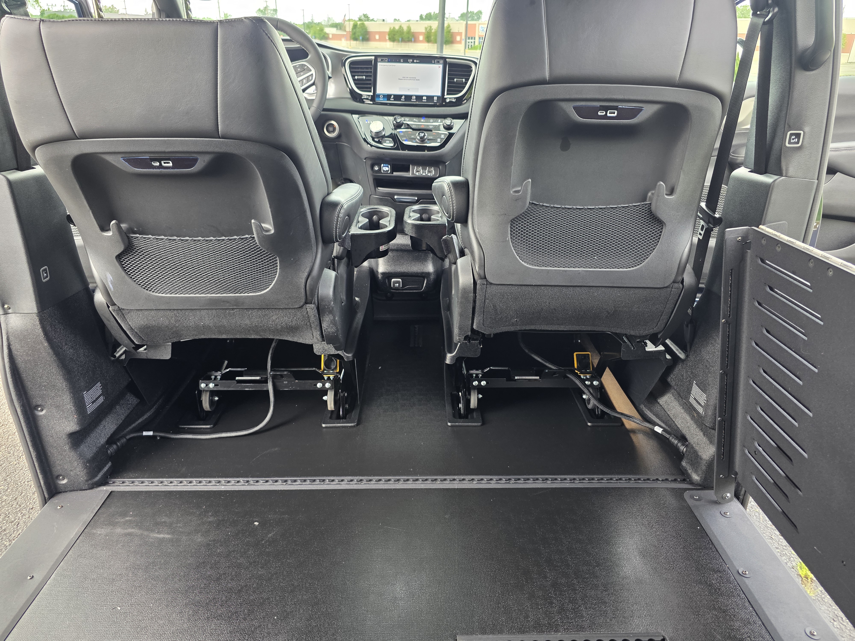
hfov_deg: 73.9
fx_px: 568
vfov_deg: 58.9
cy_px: 320
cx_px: 428
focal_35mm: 23
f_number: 1.7
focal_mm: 6.3
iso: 160
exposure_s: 1/180
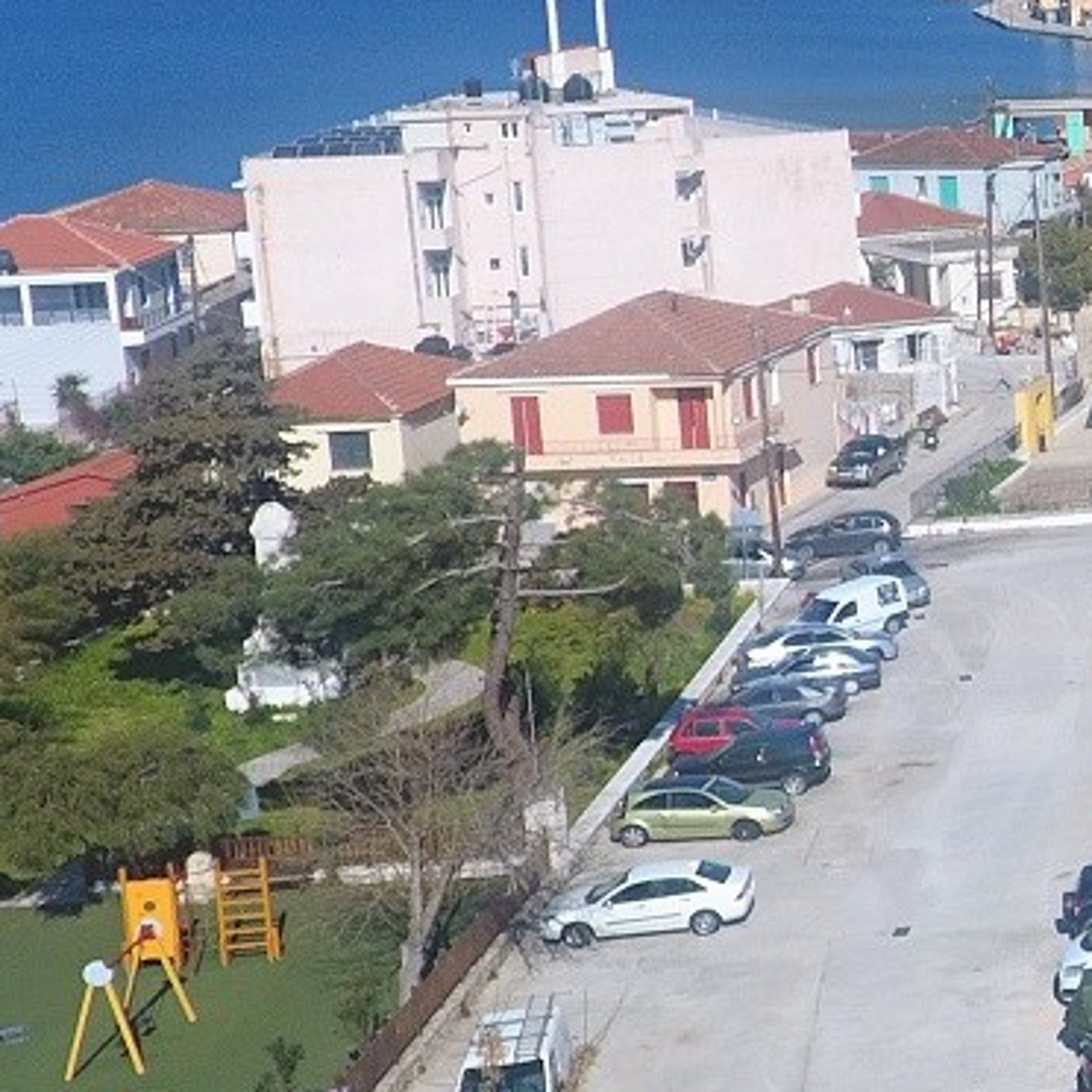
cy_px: 273
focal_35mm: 76
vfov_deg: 22.5
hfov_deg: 17.0
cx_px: 2163
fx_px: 2712
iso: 100
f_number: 2.8
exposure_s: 1/1294
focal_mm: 3.61
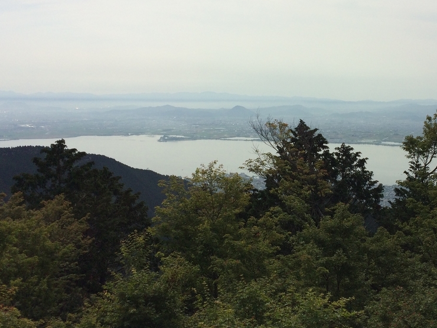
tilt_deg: -5.6
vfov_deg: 30.8
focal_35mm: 47
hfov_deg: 39.6
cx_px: 314
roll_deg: +0.3
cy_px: 141
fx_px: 593
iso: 32
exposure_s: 1/5128
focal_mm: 4.15
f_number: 2.2
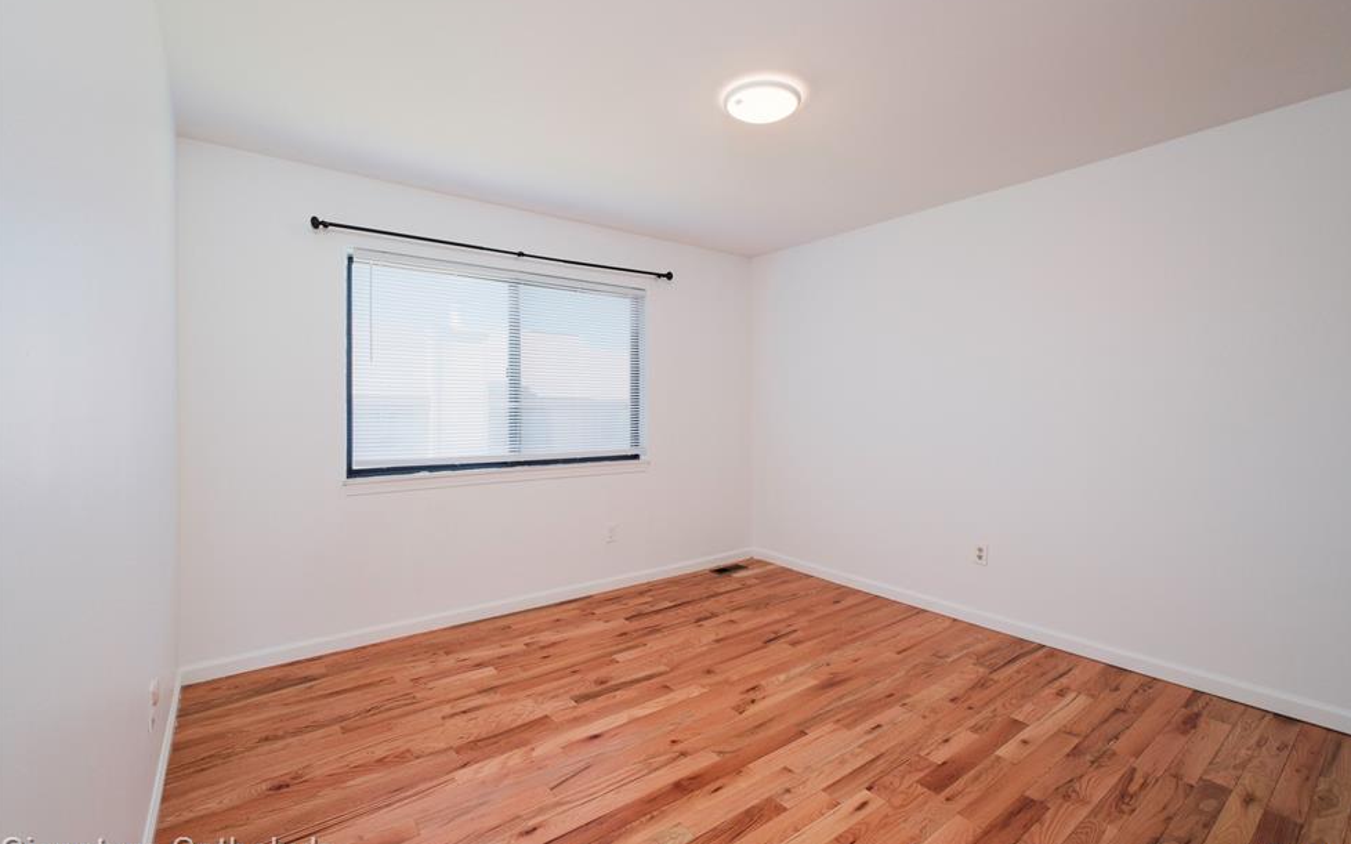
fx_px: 589
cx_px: 700
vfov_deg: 71.2
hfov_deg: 97.8
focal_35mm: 16
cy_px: 407
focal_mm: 10
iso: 640
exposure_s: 1/125
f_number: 7.1
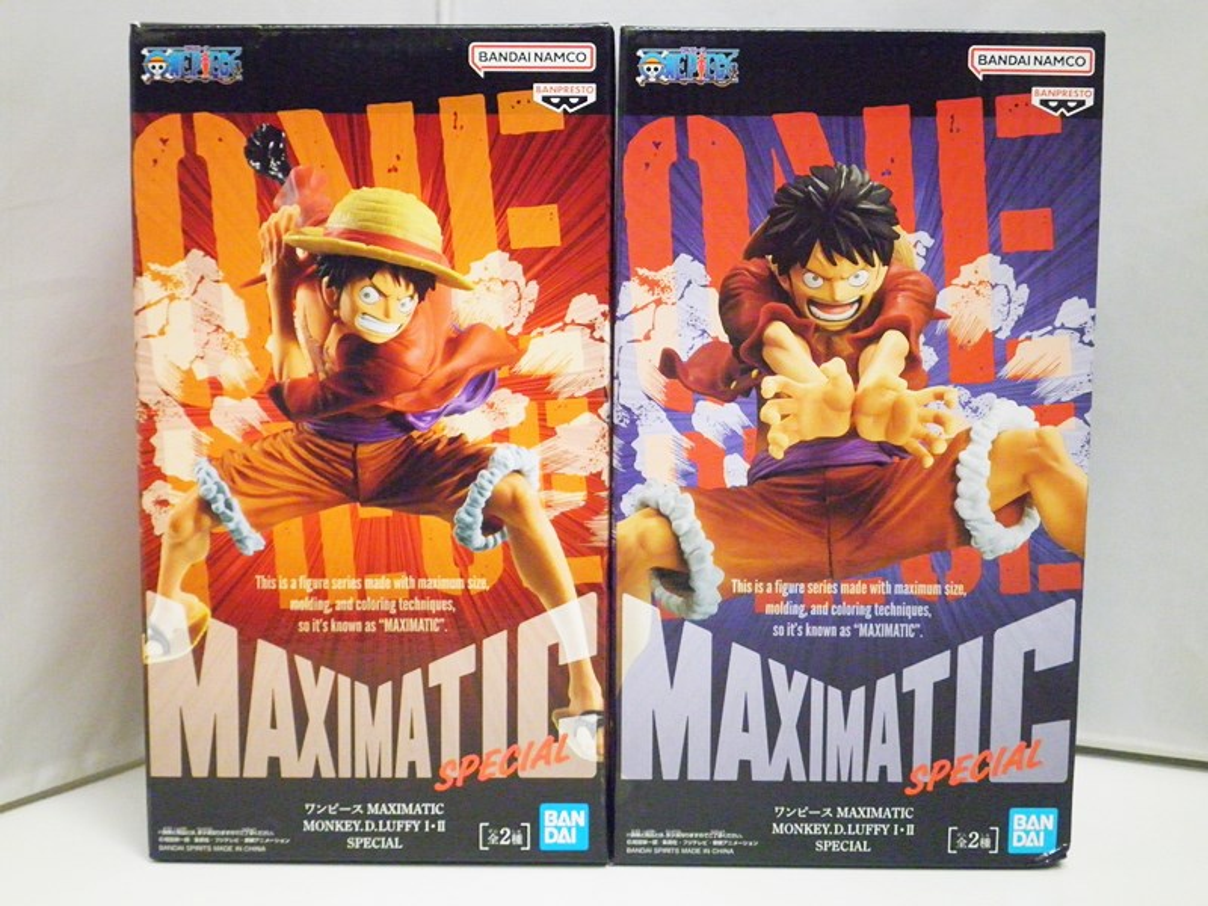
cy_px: 453
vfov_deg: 30.9
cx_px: 604
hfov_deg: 40.4
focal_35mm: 47
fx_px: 1640
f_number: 3.4
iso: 800
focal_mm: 8.3
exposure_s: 1/50
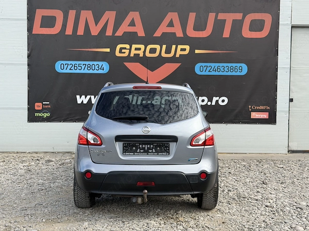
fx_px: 428
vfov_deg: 30.3
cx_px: 154
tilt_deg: -1.3
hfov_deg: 39.7
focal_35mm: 48
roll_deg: -0.2
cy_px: 116
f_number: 1.78
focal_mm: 6.76
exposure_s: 1/1456
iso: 64
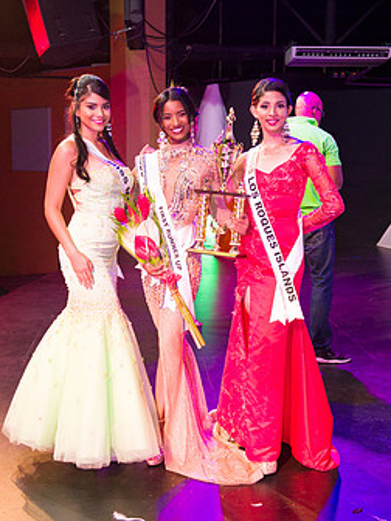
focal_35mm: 49
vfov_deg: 38.9
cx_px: 177
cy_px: 229
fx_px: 738
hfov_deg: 29.7
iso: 4000
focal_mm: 38
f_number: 5
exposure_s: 1/160
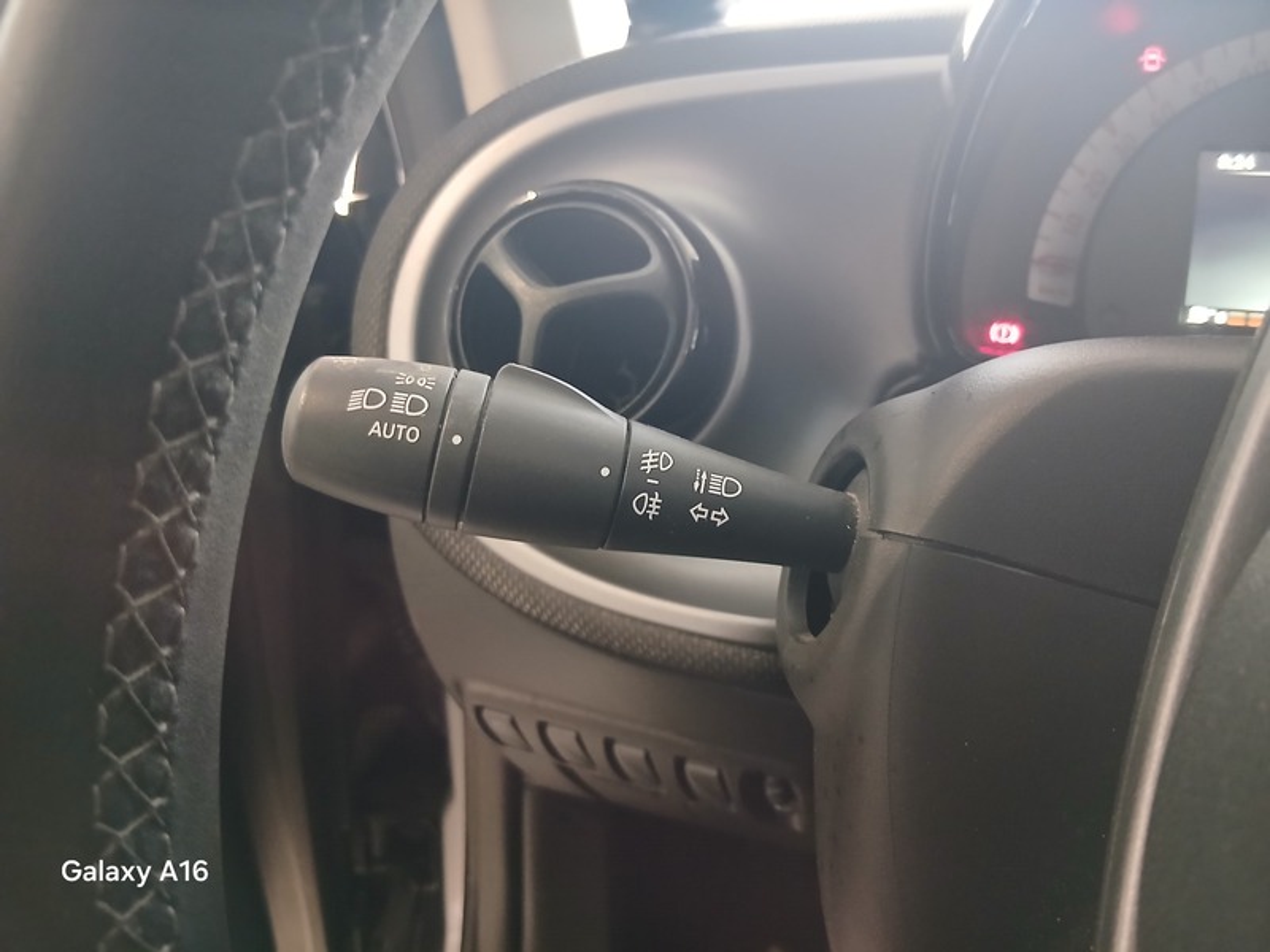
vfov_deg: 53.1
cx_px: 635
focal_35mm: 26
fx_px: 954
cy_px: 476
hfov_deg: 67.3
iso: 500
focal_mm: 3.98
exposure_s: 1/20
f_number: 1.8
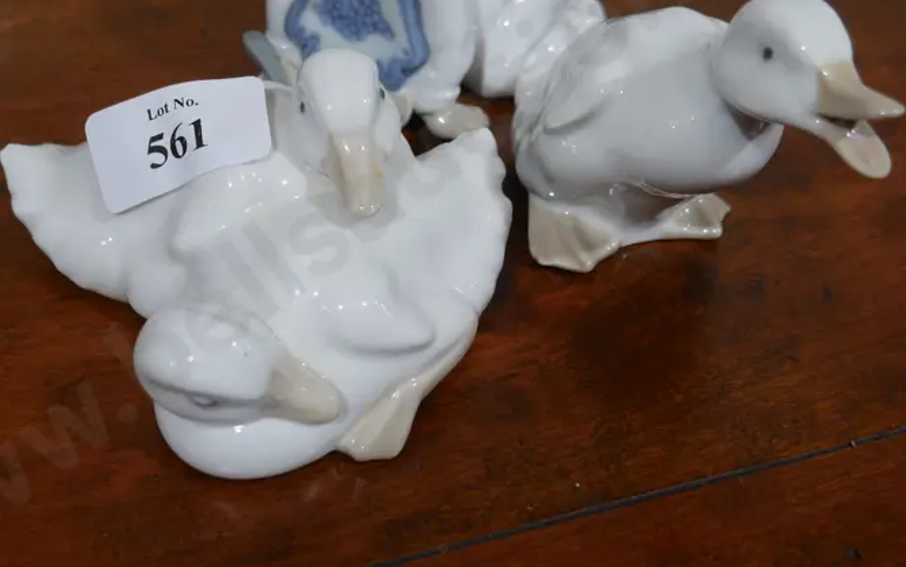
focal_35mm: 49
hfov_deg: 41.0
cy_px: 156
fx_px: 1210
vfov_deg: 26.1
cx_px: 433
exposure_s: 1/80
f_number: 3.6
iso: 200
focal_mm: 15
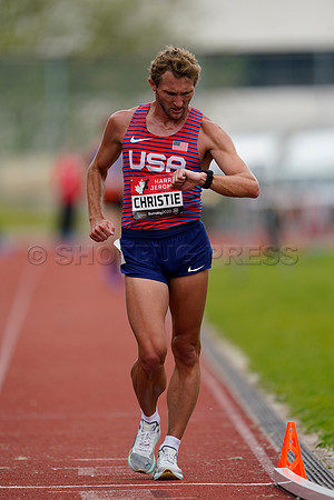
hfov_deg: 2.3
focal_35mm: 600
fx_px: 8349
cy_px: 250
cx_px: 167
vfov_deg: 3.4
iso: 320
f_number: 4
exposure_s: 1/640
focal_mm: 600
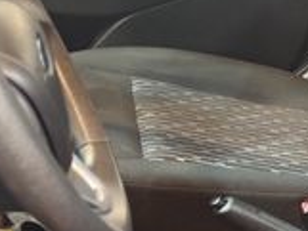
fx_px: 1353
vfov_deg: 9.8
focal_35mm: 152
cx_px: 402
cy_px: 67
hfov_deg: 12.6
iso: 400
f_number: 1.6
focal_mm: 5.96
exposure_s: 1/30
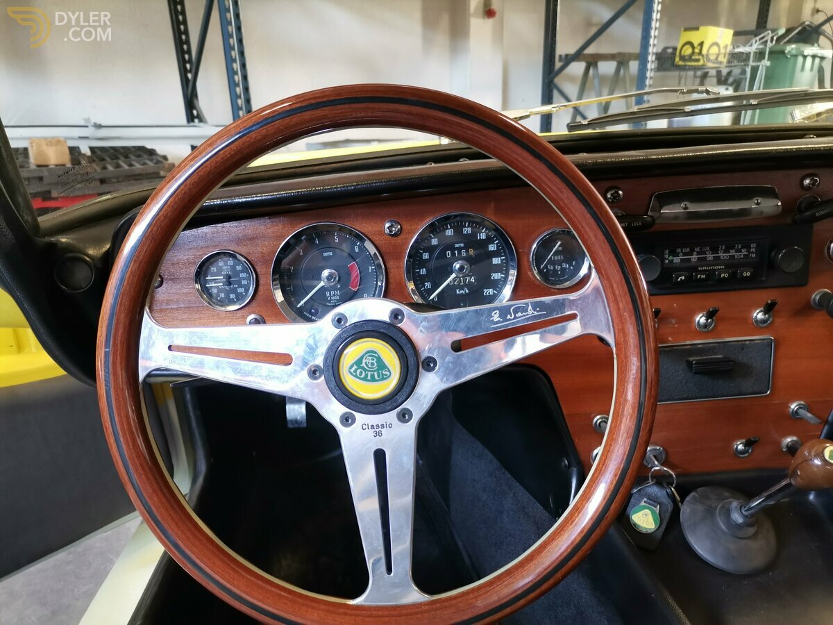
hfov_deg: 67.3
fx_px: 626
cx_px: 416
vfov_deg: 53.1
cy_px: 312
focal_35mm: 26
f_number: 1.8
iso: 640
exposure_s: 1/25
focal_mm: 4.75
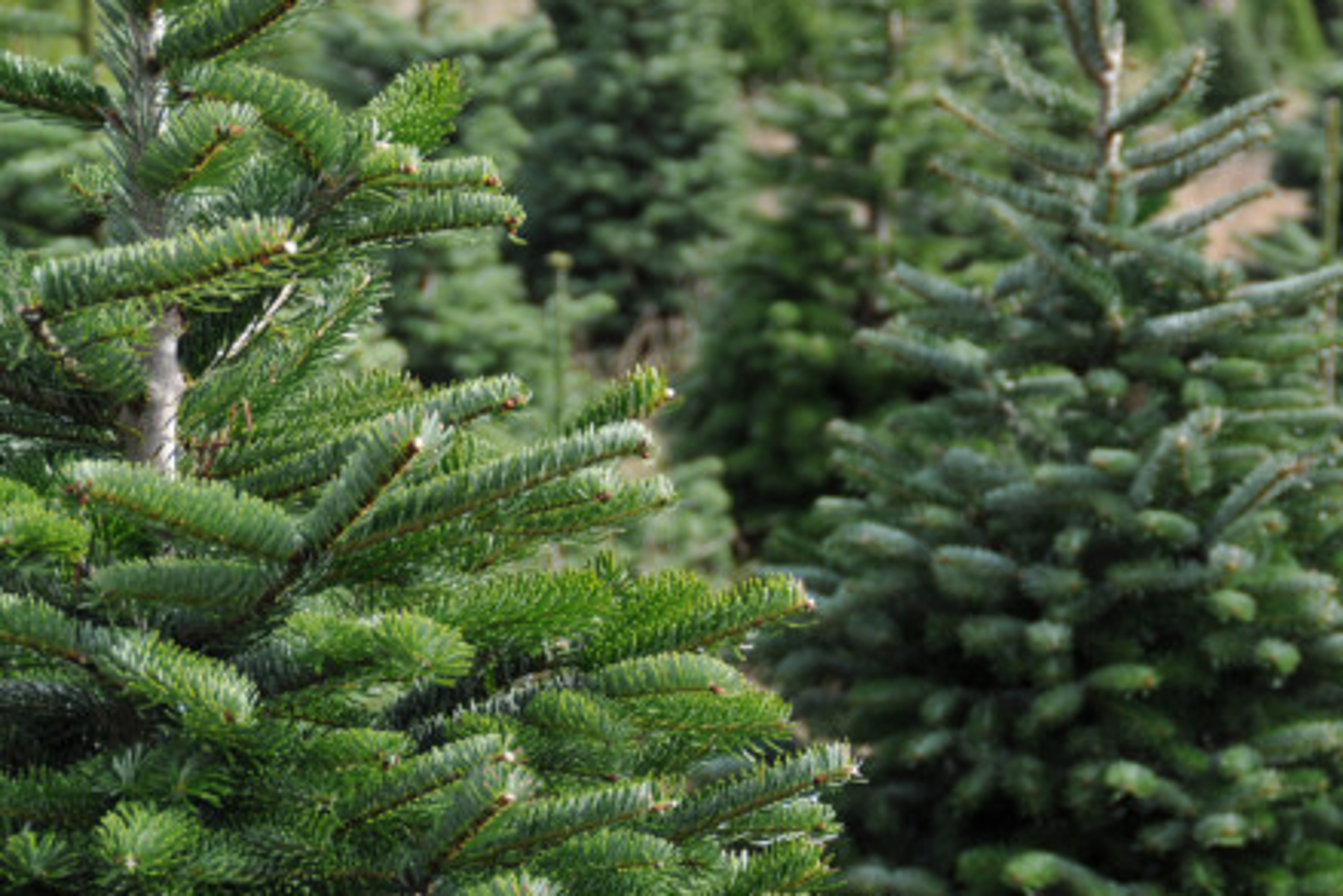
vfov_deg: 8.4
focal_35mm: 164
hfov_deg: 12.5
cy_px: 471
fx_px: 6120
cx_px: 863
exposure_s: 1/200
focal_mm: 80
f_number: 7.1
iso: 200
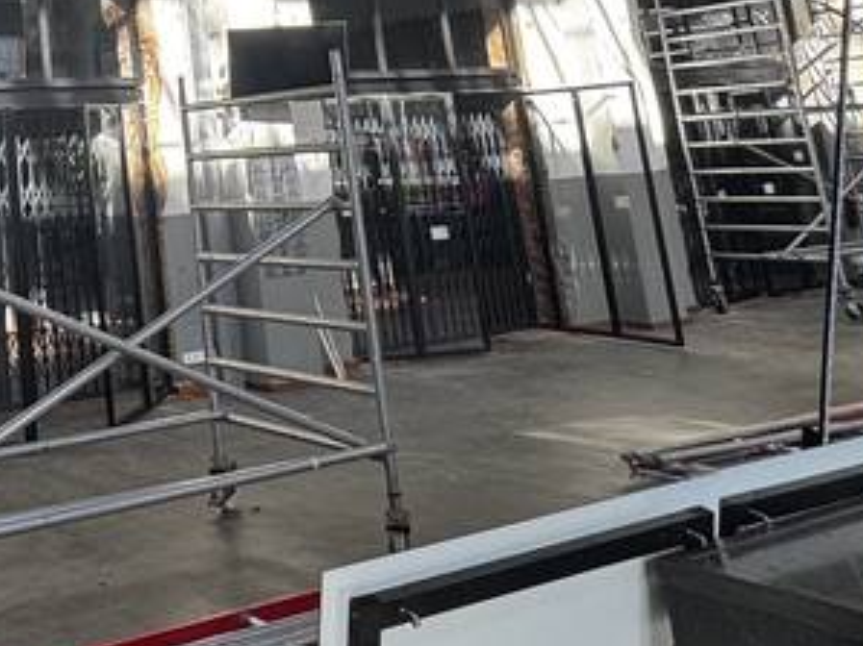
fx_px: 1196
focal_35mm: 48
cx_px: -63
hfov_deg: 34.7
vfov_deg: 27.1
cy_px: -107
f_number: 2.2
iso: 40
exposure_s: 1/112
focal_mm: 2.22
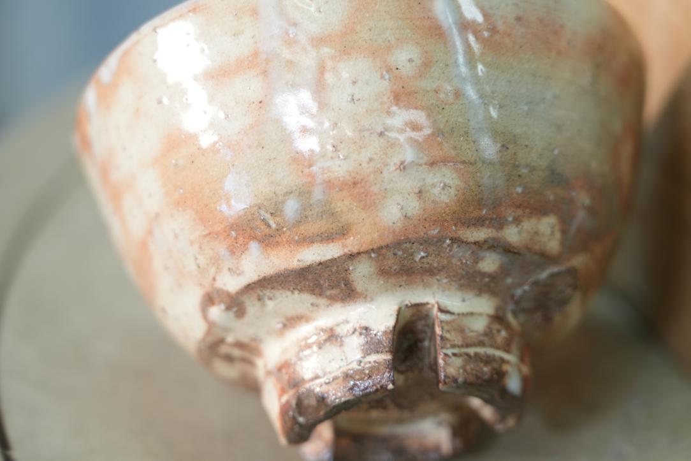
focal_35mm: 105
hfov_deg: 19.5
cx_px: 346
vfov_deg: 13.0
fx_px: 2016
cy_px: 230
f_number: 4
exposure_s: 1/125
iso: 1000
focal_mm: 105
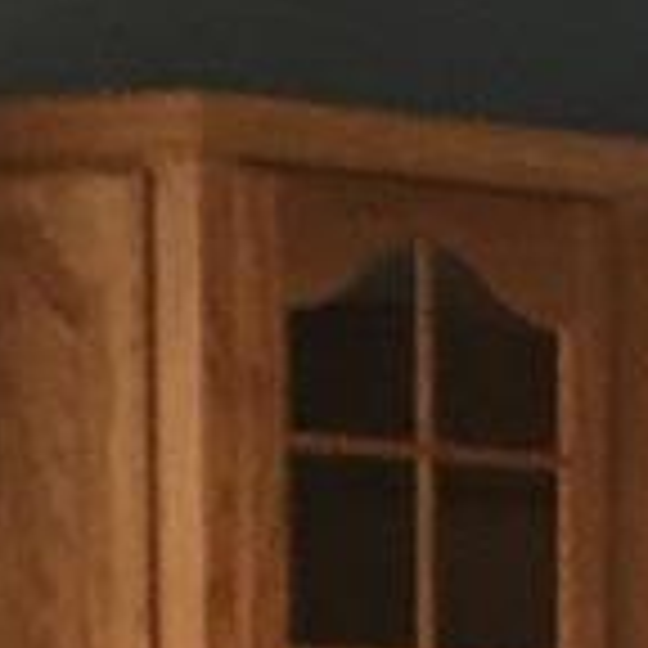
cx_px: 932
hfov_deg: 8.0
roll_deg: -0.2
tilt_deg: -8.3
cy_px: 1750
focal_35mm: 214
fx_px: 4532
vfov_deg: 7.4
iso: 200
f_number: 2.2
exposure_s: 1/20
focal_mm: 4.15
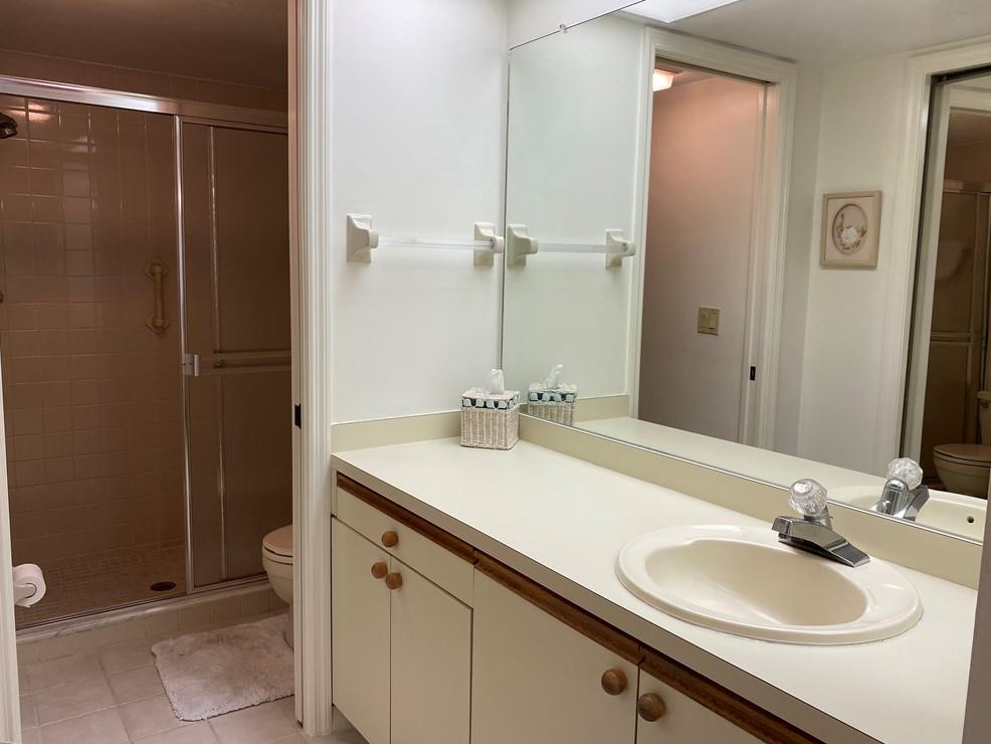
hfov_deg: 65.3
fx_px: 773
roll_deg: -1.6
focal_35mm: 27
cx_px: 482
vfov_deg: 51.4
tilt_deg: -7.1
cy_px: 373
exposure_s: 1/120
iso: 64
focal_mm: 4.25
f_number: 1.8
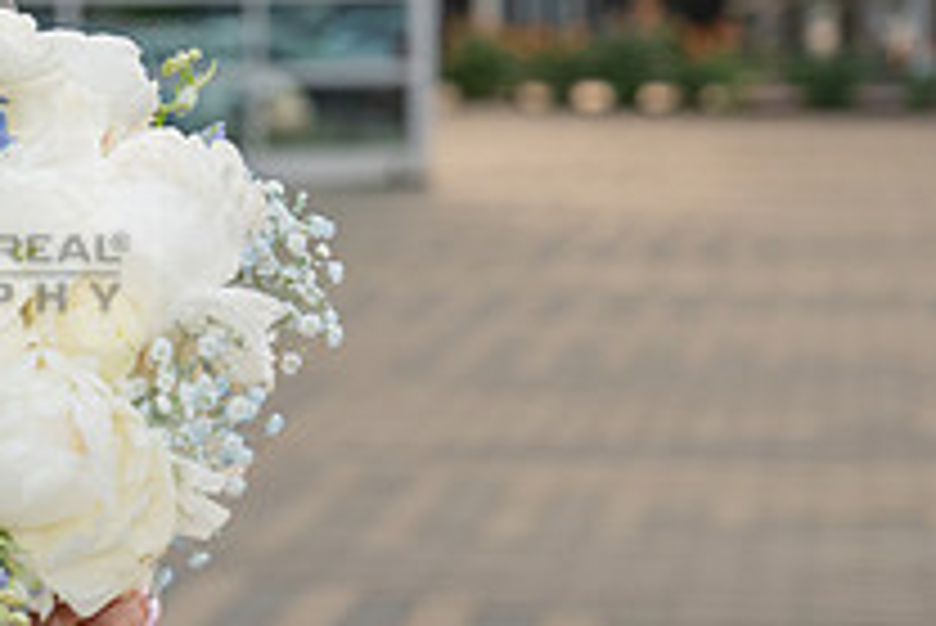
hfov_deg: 9.0
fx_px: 5828
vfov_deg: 6.1
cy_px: 363
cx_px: -410
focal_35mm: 224
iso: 500
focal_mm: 70
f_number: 5
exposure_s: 1/160
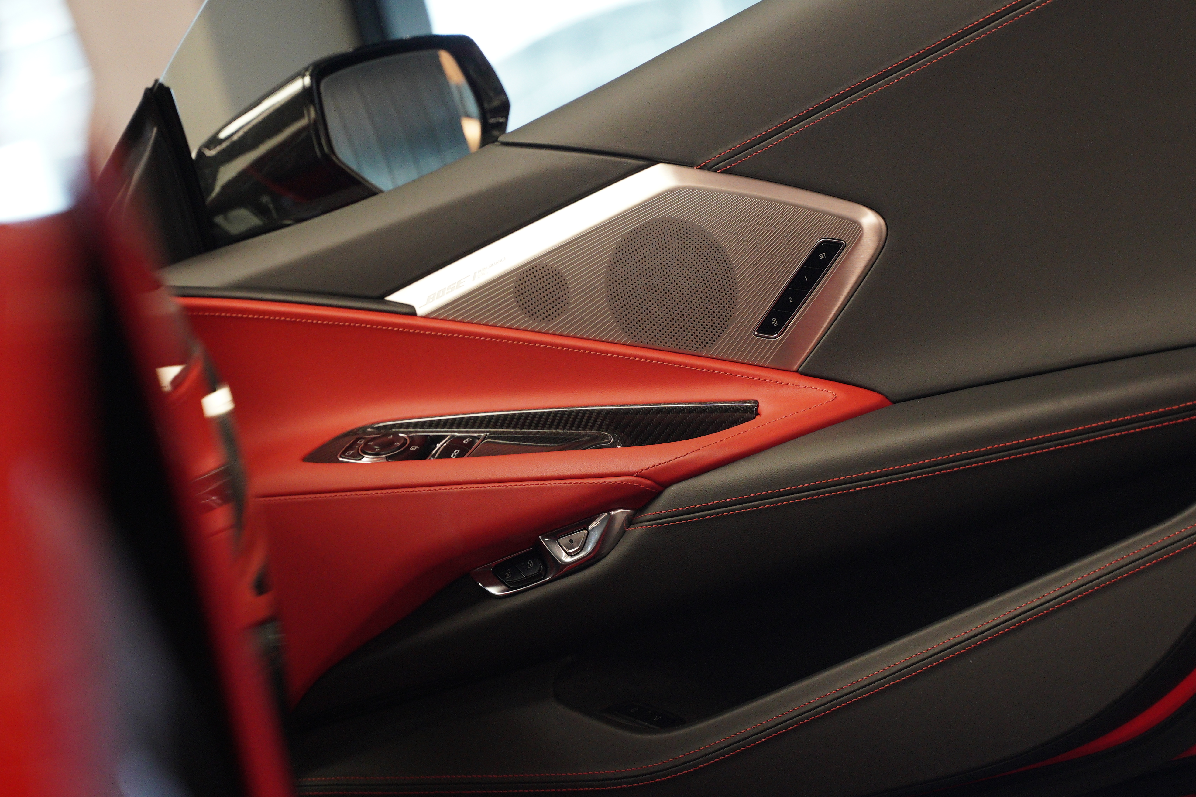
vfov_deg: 12.2
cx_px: 598
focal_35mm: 112
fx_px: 3721
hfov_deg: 18.3
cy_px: 398
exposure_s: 1/100
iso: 3200
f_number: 4
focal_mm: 75
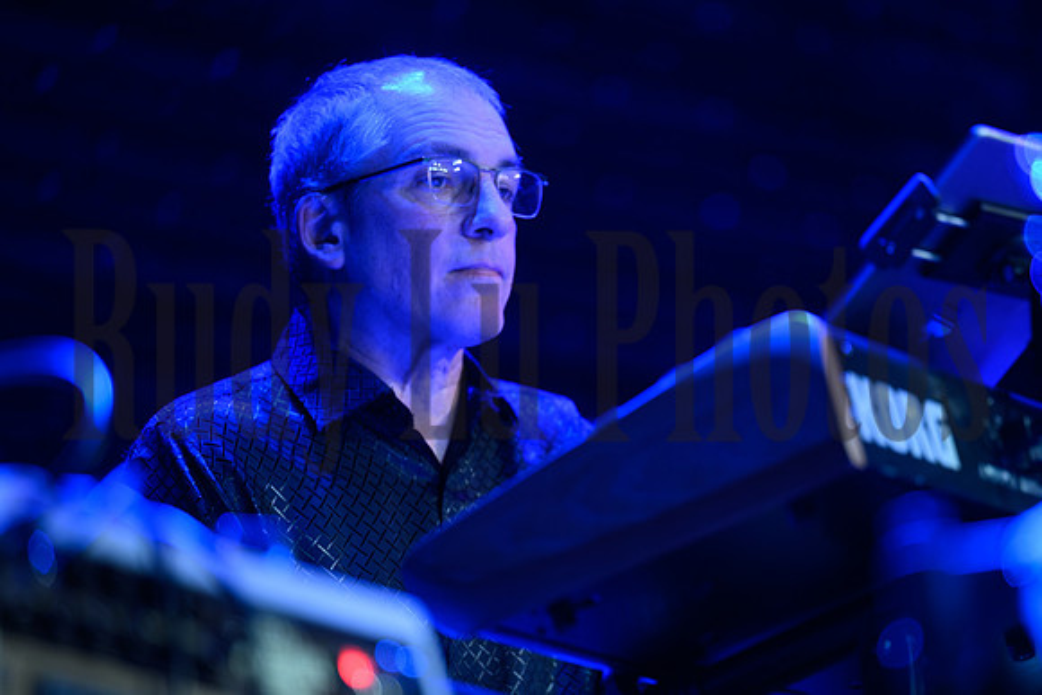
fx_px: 7156
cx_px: 644
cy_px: 430
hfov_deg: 8.3
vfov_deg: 5.6
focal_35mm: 247
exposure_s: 1/100
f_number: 2.8
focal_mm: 200
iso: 6400
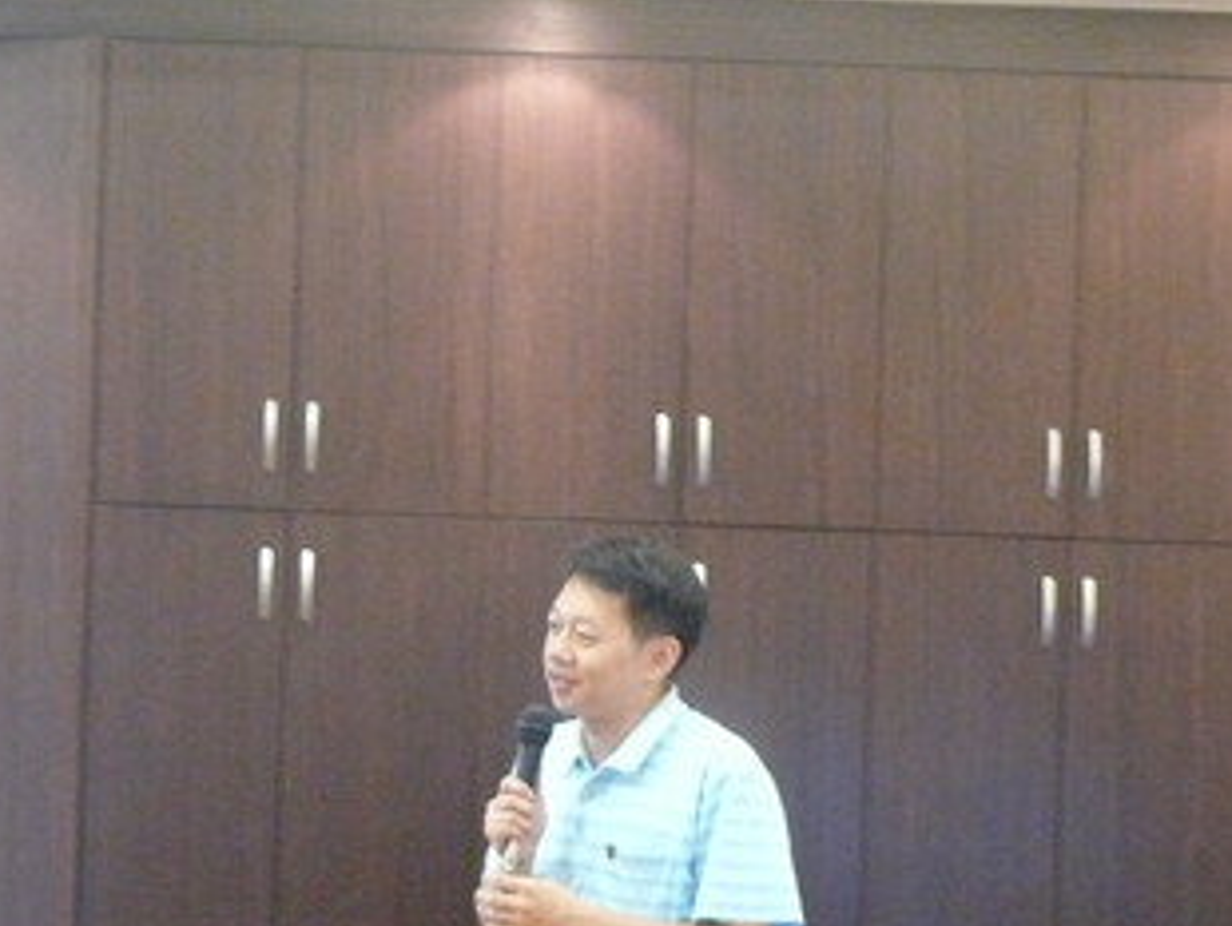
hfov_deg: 15.9
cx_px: 548
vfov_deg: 12.0
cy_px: 507
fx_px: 4417
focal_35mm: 124
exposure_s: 1/20
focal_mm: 14
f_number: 3.2
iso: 800
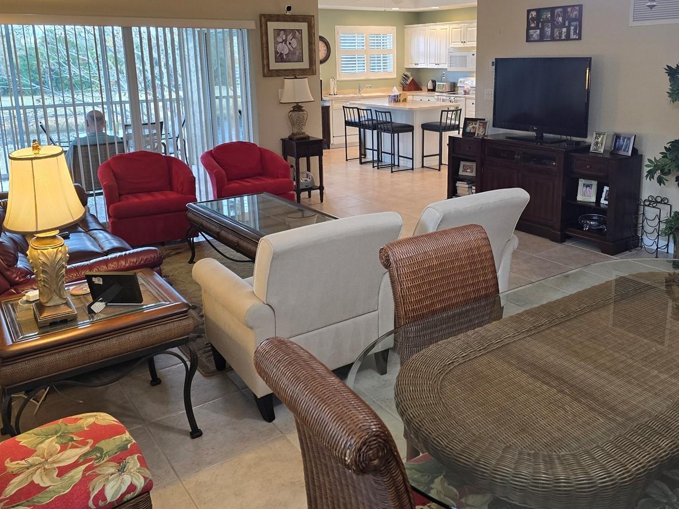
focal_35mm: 31
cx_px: 386
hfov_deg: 58.1
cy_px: 184
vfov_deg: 45.0
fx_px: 608
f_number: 1.7
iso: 200
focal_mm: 6.3
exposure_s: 1/120
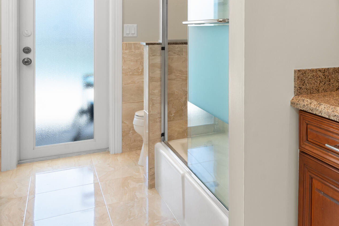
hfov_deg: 46.5
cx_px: 294
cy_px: 27
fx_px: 358
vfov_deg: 33.4
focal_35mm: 38
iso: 500
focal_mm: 16
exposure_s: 1/8
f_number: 11
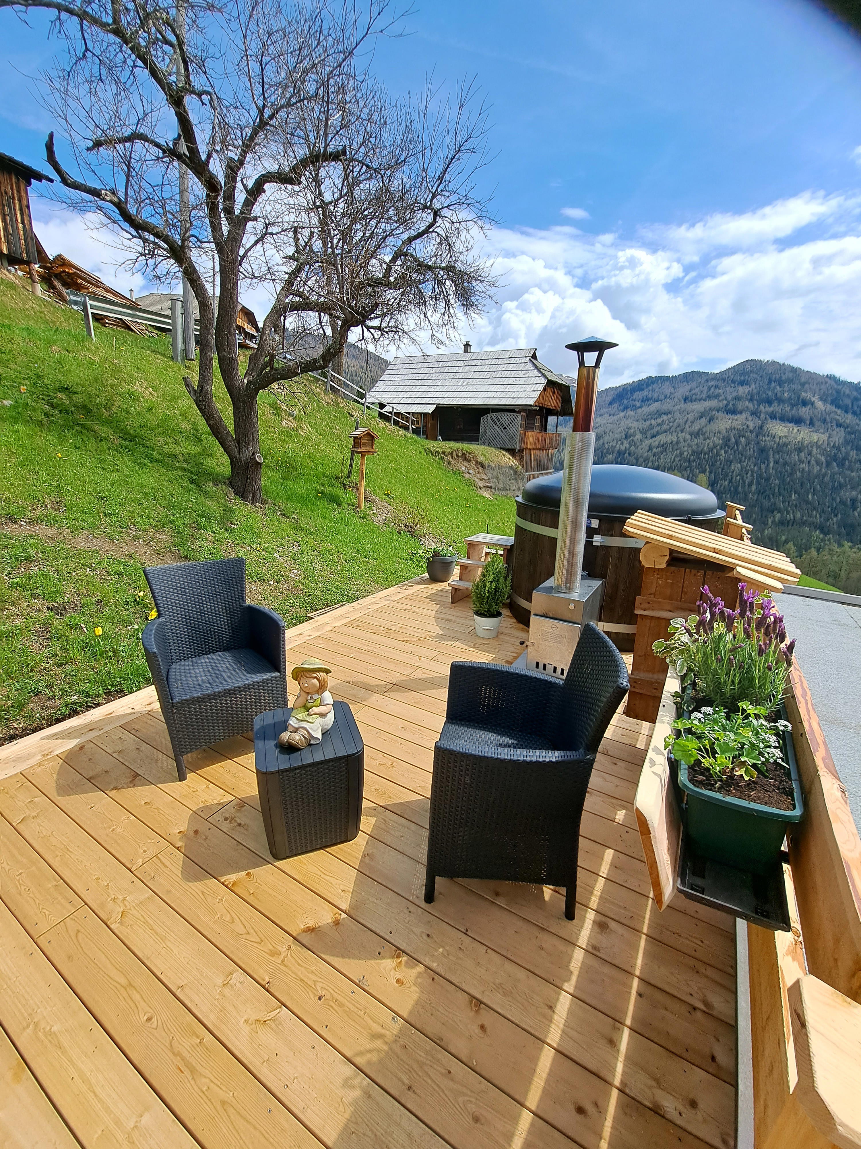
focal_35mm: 13
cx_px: 430
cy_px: 574
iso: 50
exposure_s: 1/1988
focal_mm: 1.74
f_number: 2.2
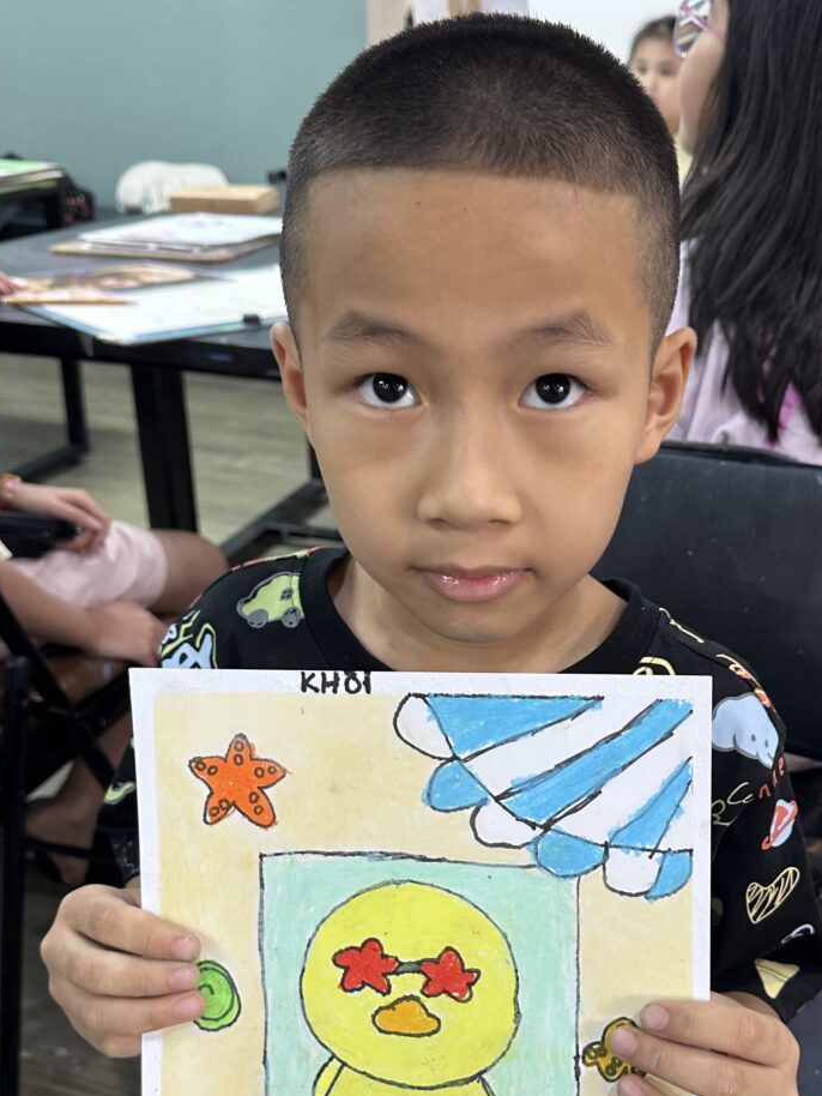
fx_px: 1108
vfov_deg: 51.9
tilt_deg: -27.4
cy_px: 703
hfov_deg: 40.5
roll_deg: -1.8
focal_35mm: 35
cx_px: 492
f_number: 1.78
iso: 200
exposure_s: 1/100
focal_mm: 6.86
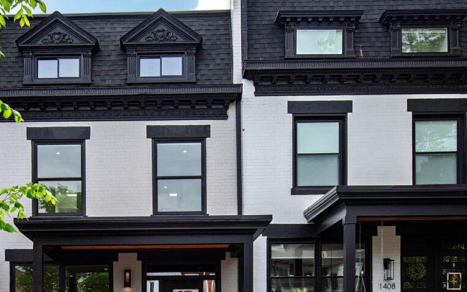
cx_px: 138
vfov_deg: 31.8
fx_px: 496
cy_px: 238
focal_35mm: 39
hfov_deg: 49.1
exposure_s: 1/160
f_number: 8
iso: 400
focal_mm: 17
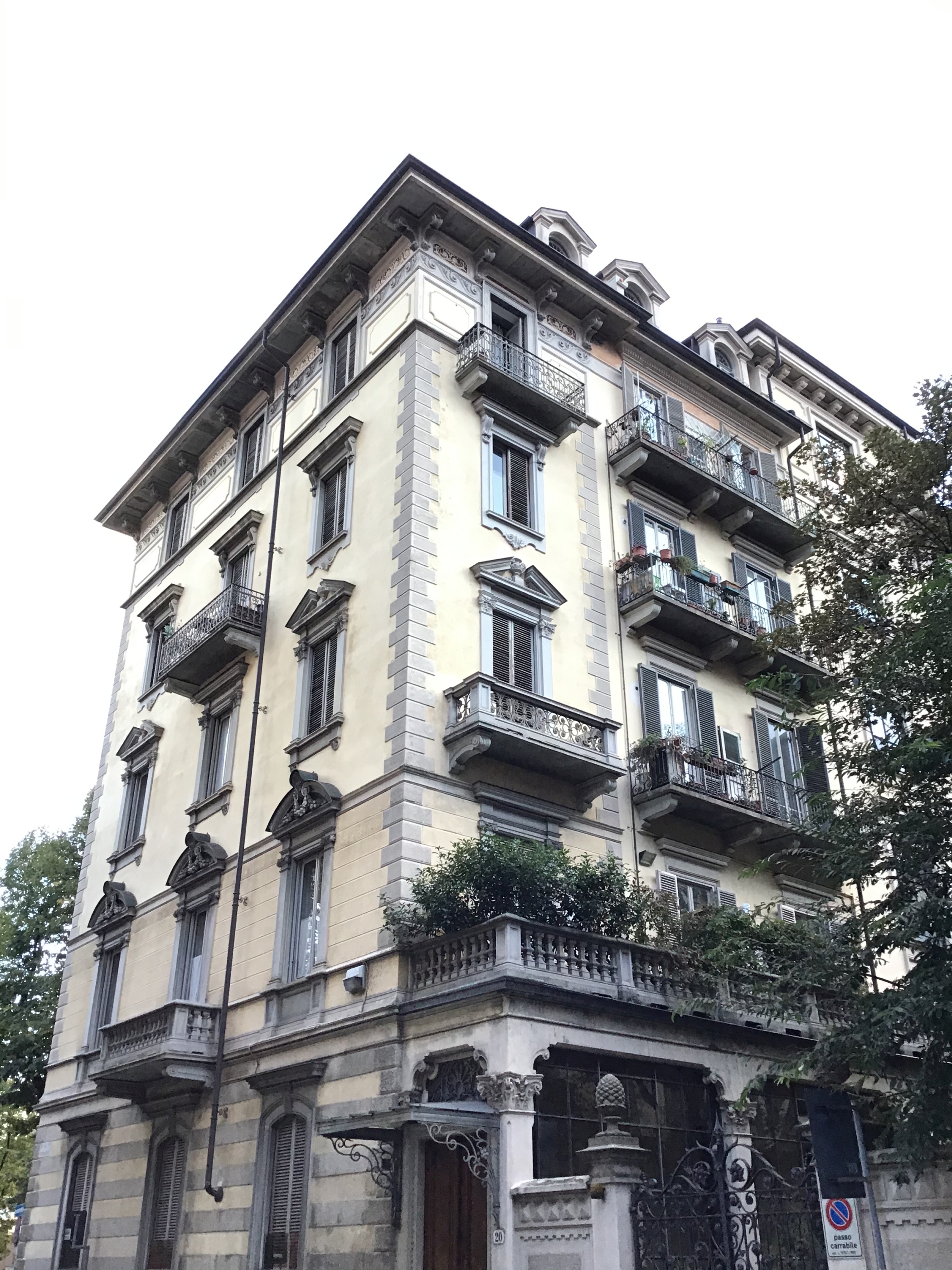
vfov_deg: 58.4
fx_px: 1137
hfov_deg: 45.4
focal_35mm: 31
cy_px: 635
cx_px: 476
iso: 40
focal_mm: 3.3
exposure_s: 1/33
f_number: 2.4
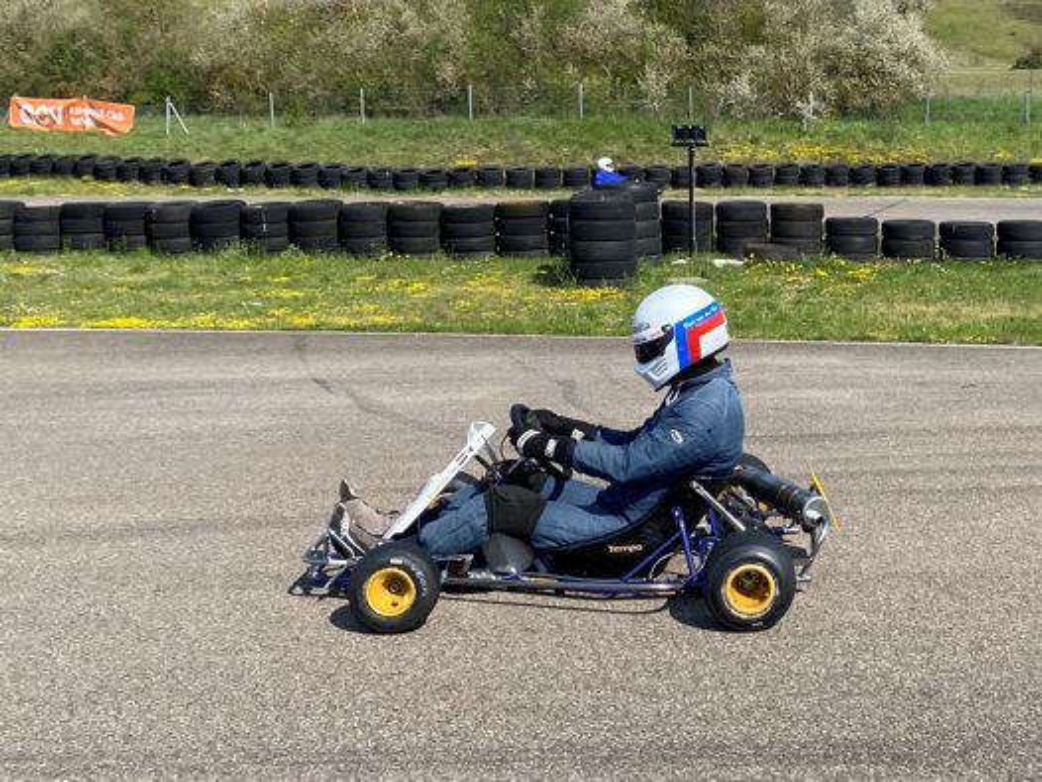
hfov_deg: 67.3
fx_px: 783
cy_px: 391
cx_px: 521
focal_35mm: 26
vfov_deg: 53.1
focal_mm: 4.25
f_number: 1.8
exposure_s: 1/2688
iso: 32
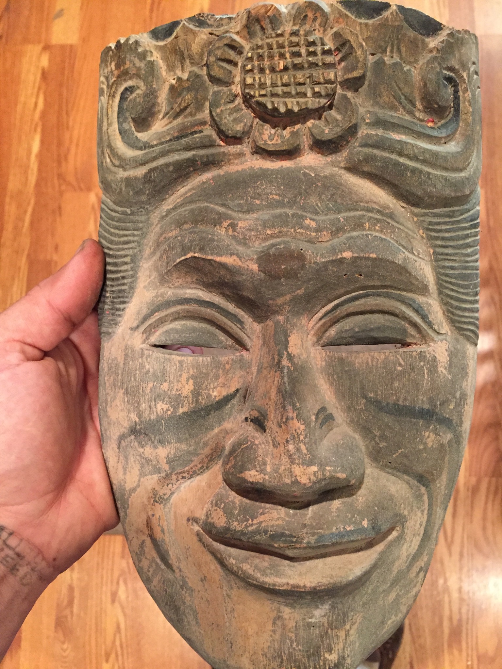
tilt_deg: -77.9
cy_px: 334
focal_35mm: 29
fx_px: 561
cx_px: 251
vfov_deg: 61.7
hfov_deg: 48.2
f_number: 2.2
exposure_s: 1/24
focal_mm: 4.15
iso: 250
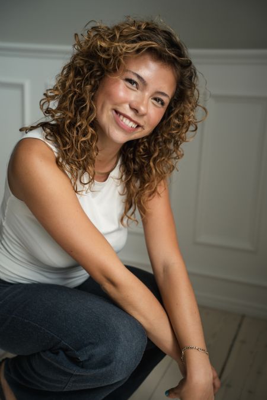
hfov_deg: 29.9
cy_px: 200
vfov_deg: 43.6
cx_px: 134
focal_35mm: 45
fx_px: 501
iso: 100
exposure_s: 1/160
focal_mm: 45
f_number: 2.8
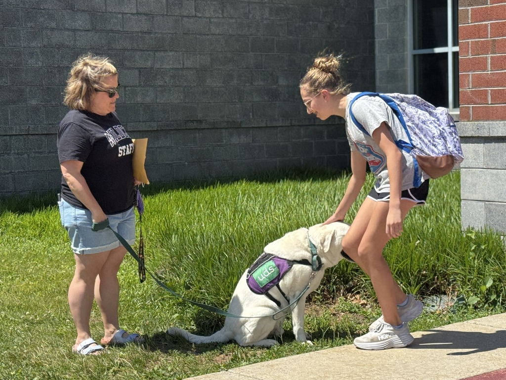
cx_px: 253
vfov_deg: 30.3
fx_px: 702
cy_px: 190
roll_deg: +1.1
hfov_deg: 39.7
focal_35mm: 48
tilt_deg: -5.3
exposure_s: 1/2513
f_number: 1.78
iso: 64
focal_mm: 6.76
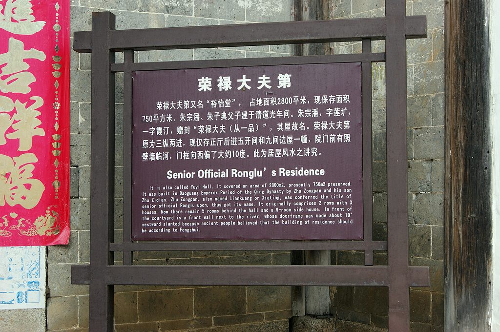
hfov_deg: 27.0
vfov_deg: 18.1
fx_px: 1040
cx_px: 250
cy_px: 166
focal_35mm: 75
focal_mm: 50
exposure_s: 1/200
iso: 200
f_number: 8
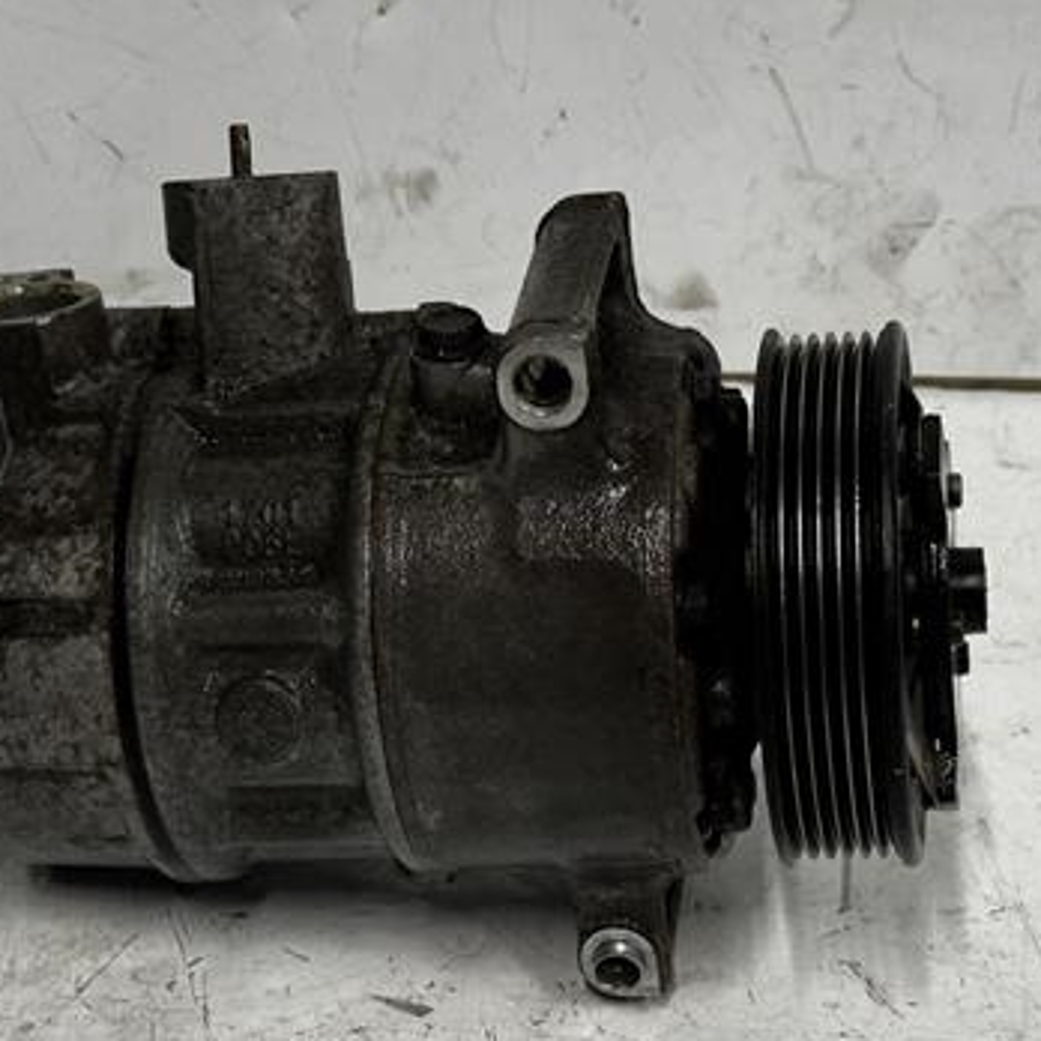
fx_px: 2654
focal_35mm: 78
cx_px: 434
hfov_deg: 22.2
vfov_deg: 22.2
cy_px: 595
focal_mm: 6.86
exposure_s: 1/50
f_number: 1.78
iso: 80
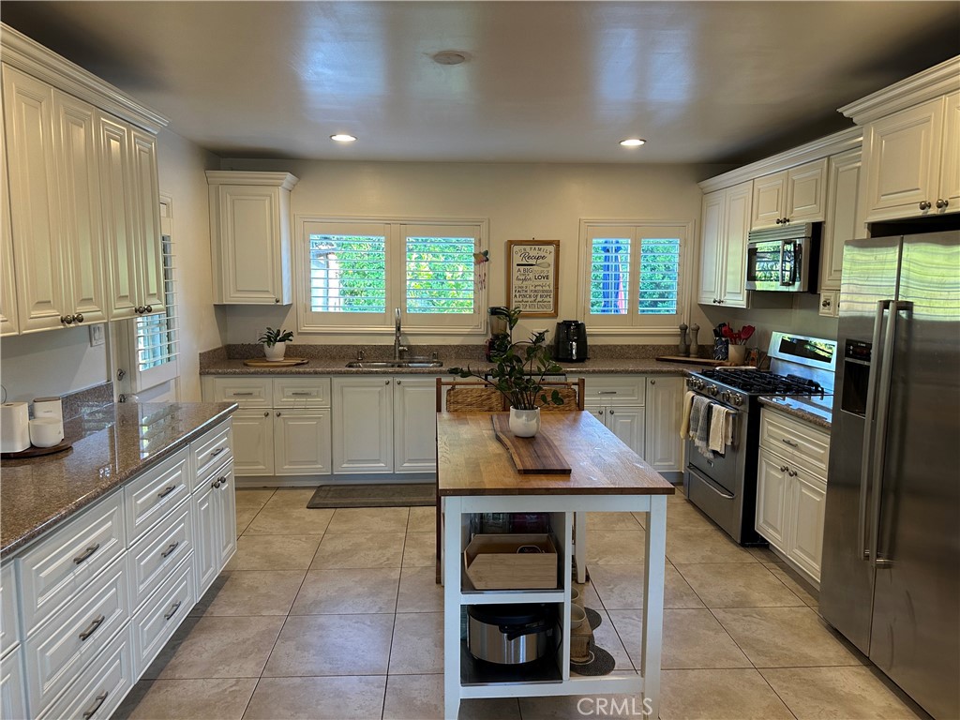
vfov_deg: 56.8
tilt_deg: -3.5
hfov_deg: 71.6
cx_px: 480
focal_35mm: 24
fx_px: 666
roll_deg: +0.3
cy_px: 360
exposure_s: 1/60
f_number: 1.78
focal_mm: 6.86
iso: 160
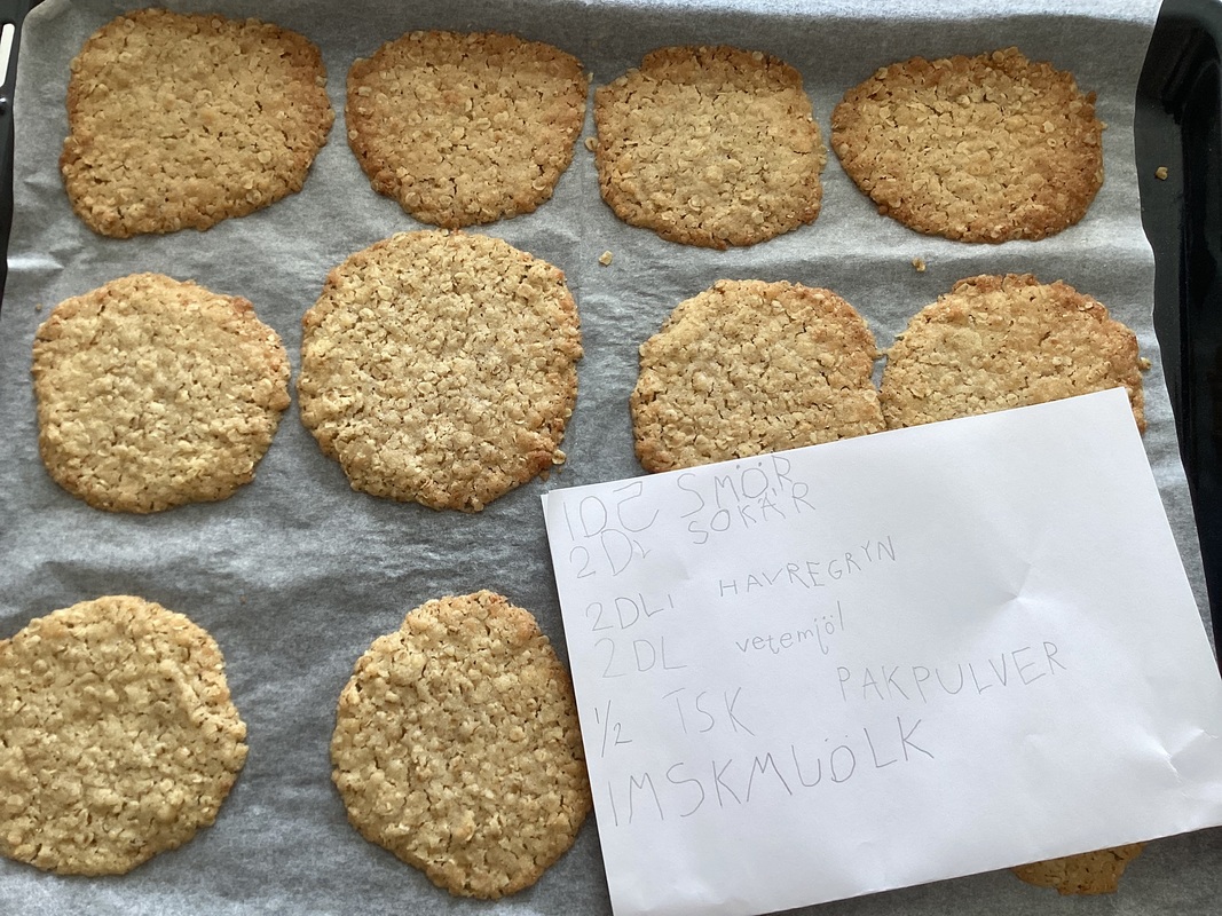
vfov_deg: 45.4
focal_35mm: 31
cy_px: 458
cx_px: 611
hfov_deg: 58.4
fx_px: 1094
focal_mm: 3.3
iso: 64
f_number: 2.4
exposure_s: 1/50
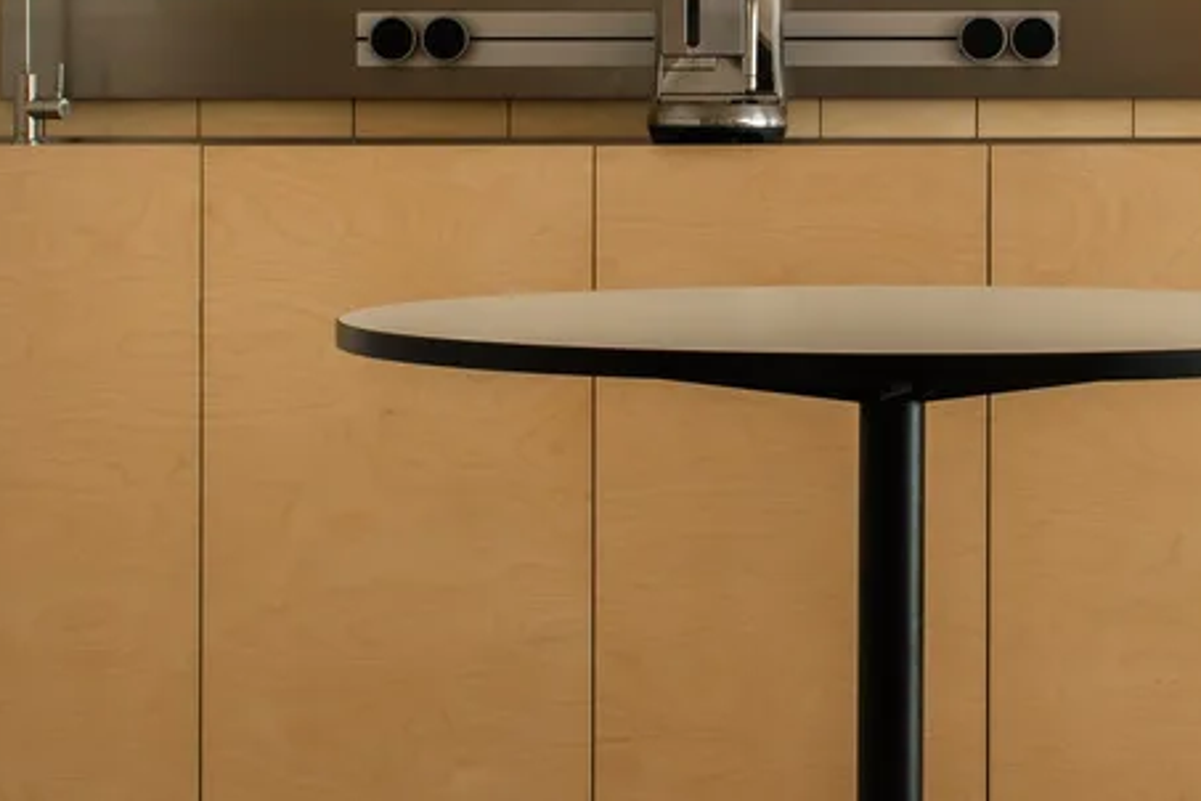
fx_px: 4970
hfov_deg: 13.6
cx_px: -37
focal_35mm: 149
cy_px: 9
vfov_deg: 9.2
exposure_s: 1/2
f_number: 11
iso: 100
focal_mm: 45
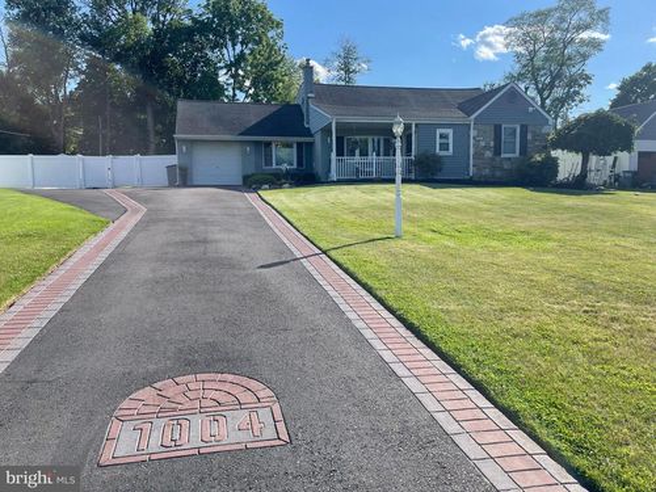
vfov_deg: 53.1
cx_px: 328
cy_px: 246
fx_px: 493
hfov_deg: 67.3
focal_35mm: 26
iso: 32
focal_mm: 4.2
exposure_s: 1/2212
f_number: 1.6
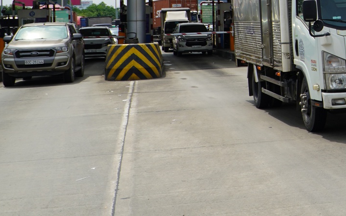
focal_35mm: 77
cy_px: -18
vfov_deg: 16.5
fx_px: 726
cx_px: 394
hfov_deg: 24.7
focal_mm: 18
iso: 100
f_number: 5
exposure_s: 1/1000
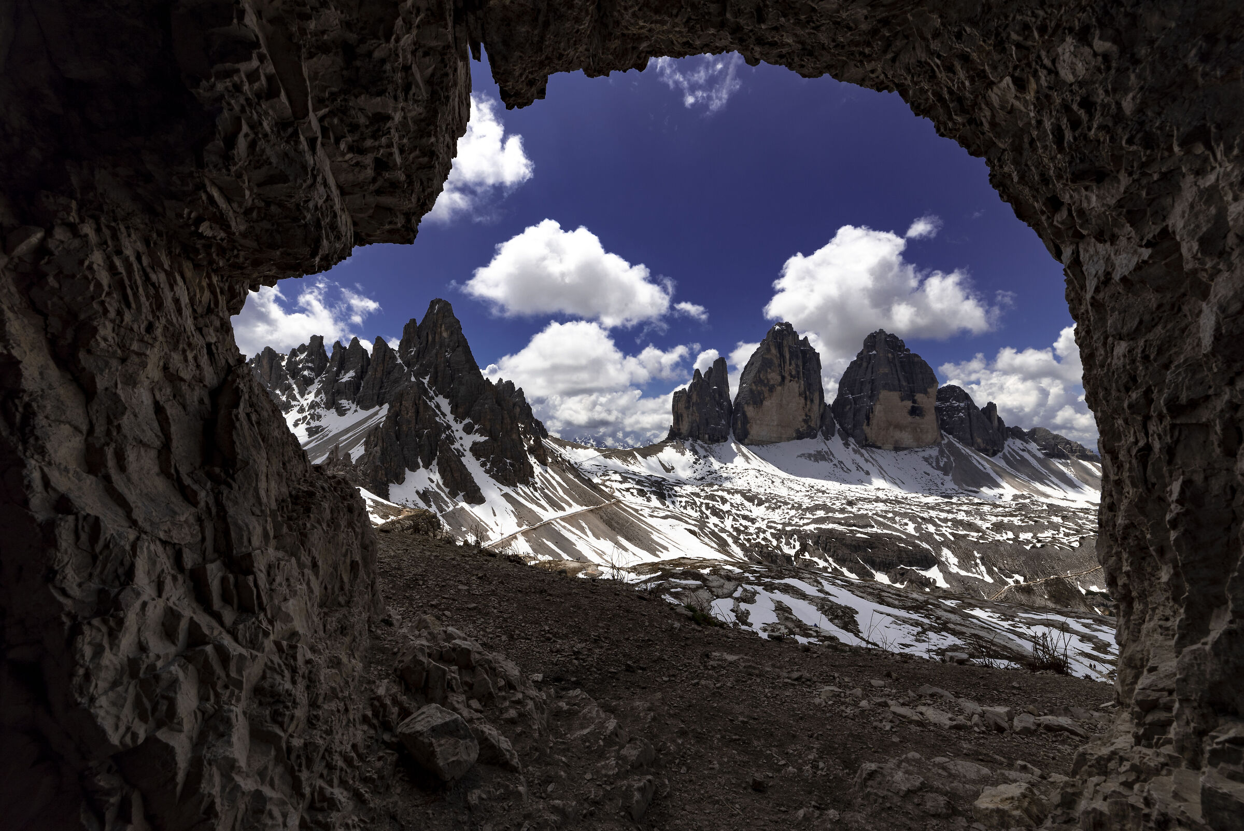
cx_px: 622
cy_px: 416
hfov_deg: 104.2
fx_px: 484
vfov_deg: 81.3
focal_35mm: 14
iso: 100
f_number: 22
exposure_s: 1/200
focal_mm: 14
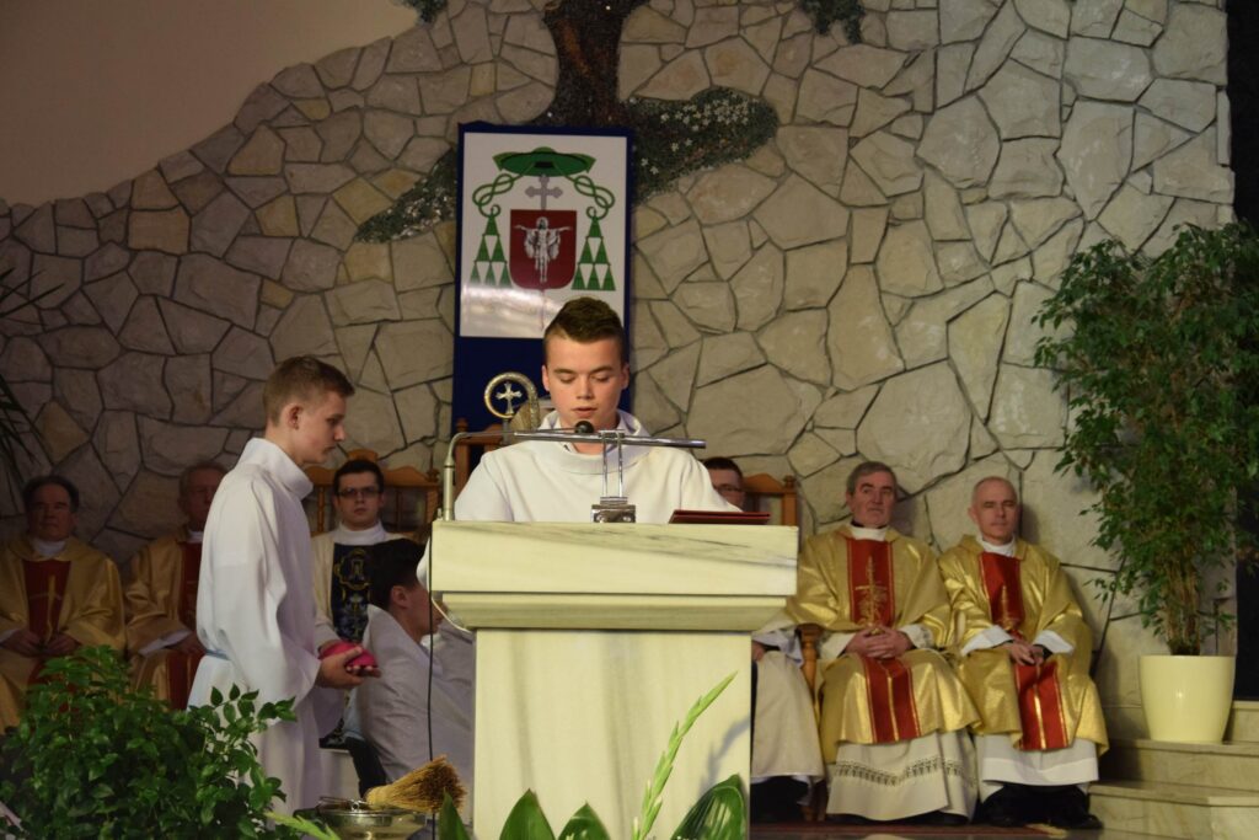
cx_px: 630
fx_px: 3043
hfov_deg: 23.4
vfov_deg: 15.7
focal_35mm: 87
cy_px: 420
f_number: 5
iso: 1400
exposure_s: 1/125
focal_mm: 58
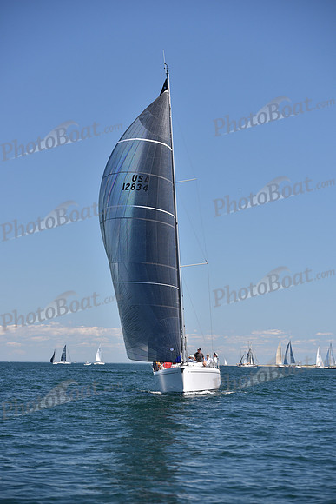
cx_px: 168
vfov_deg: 19.5
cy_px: 252
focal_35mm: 105
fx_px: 1469
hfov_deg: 13.0
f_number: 4.5
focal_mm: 105
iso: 250
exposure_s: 1/800
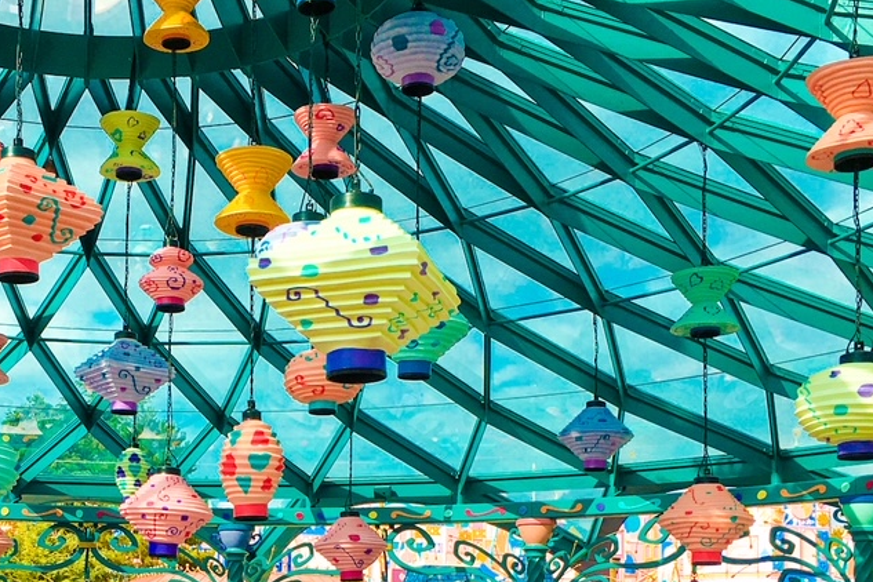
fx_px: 1479
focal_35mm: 61
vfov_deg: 21.5
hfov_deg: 32.4
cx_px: 250
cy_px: 585
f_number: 2.2
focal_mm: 4.15
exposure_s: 1/950
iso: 25
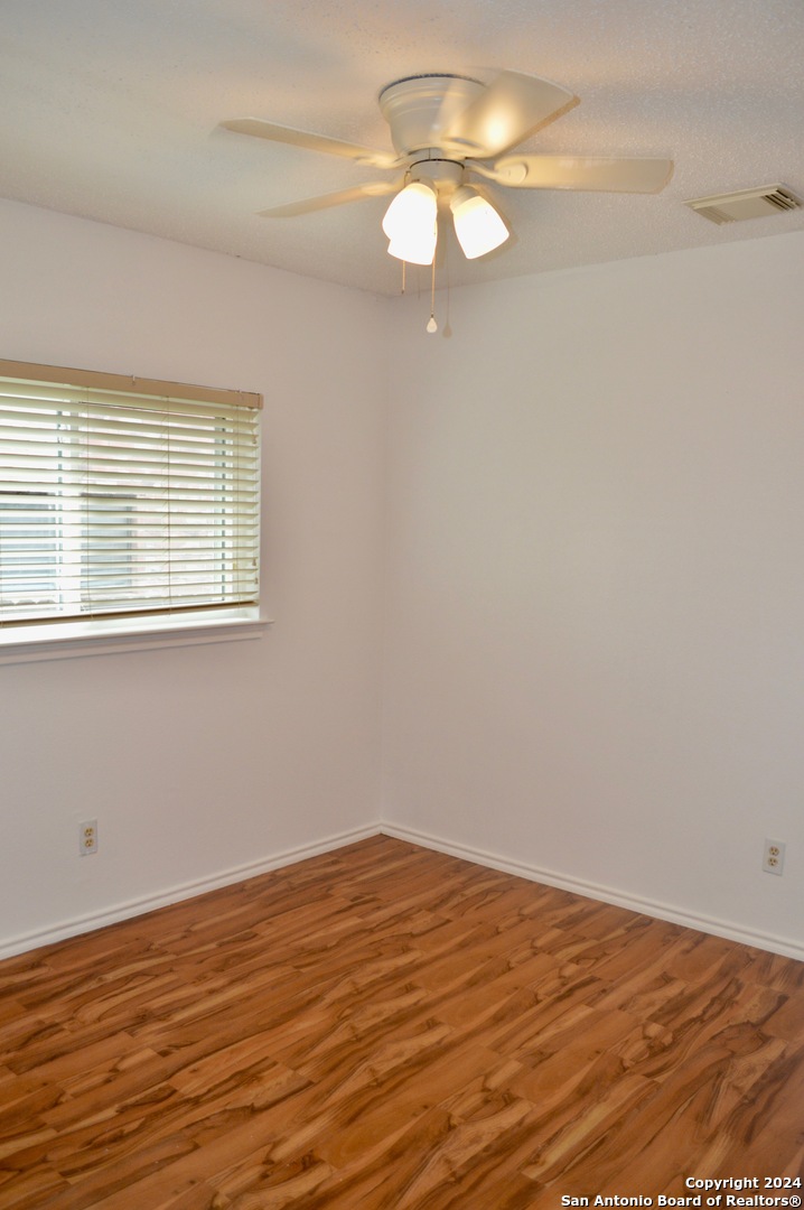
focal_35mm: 27
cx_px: 402
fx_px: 906
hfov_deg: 47.8
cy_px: 605
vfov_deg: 67.4
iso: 400
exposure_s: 1/100
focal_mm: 18
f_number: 4
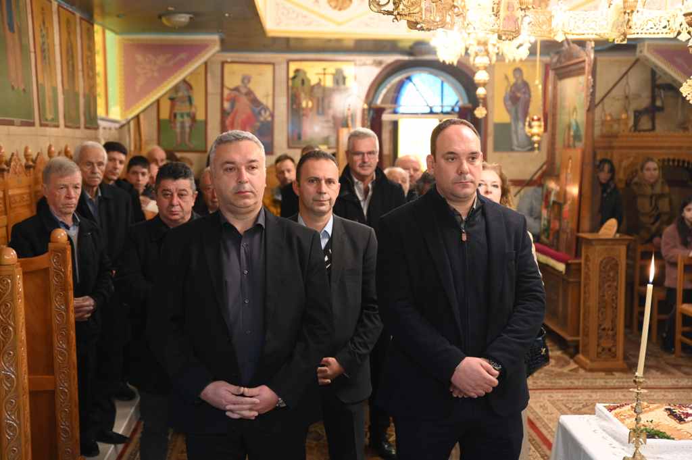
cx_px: 346
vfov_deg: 28.0
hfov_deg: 41.1
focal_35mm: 48
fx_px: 922
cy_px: 230
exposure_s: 1/60
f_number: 2.8
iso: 1000
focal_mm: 48
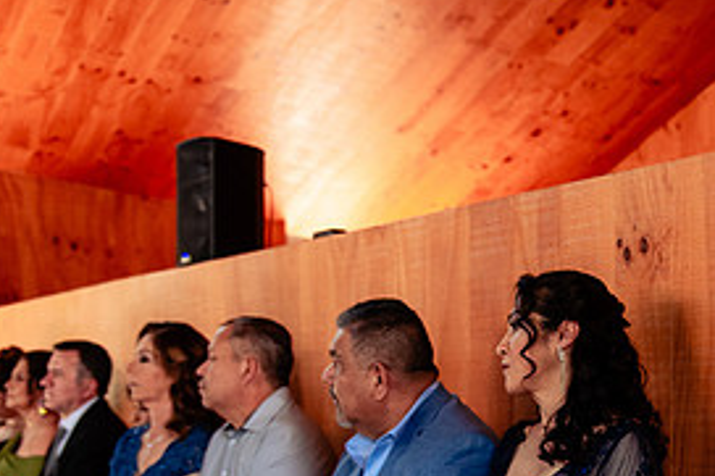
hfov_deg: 27.3
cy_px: 493
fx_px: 1409
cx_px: 660
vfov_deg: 18.6
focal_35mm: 71
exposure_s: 1/400
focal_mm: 32
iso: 800
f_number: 3.2
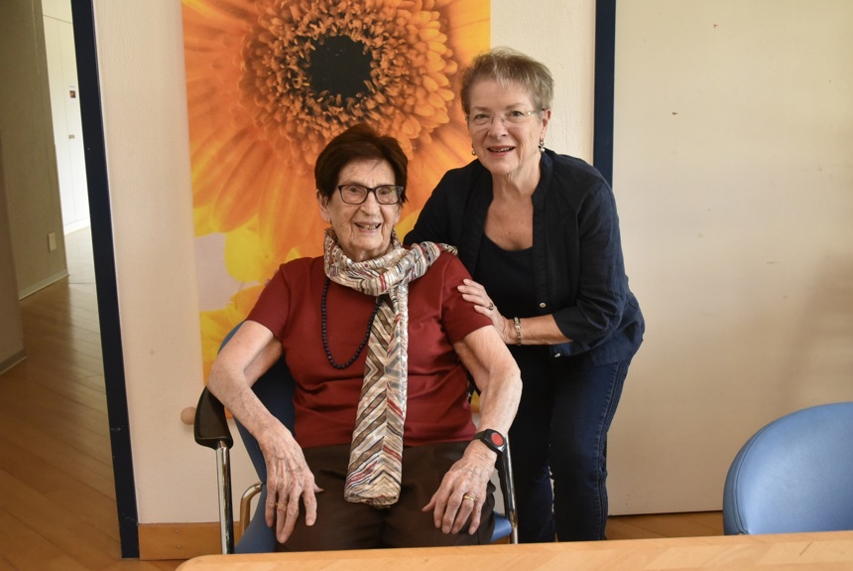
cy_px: 286
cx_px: 426
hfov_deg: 54.4
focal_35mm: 35
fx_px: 830
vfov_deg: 37.9
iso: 8000
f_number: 13
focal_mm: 35
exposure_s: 1/100
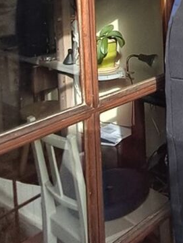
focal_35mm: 59
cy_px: -16
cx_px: 238
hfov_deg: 22.3
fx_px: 416
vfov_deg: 29.8
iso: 40
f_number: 2.2
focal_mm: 1.64
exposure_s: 1/1189
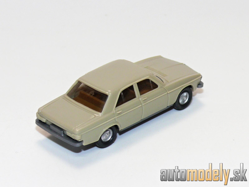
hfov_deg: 14.4
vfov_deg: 10.8
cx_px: 124
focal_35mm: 137
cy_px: 94
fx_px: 985
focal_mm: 16.4
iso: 100
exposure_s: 1/30
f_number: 4
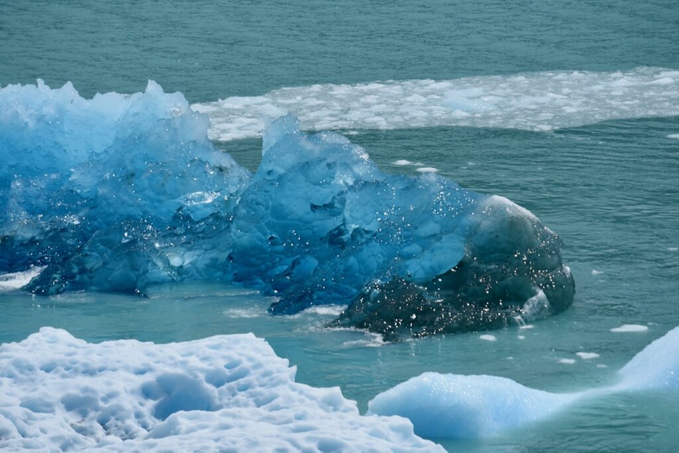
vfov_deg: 3.4
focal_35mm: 400
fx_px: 7545
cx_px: 340
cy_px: 226
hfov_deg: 5.2
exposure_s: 1/1000
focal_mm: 400
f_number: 13
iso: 160
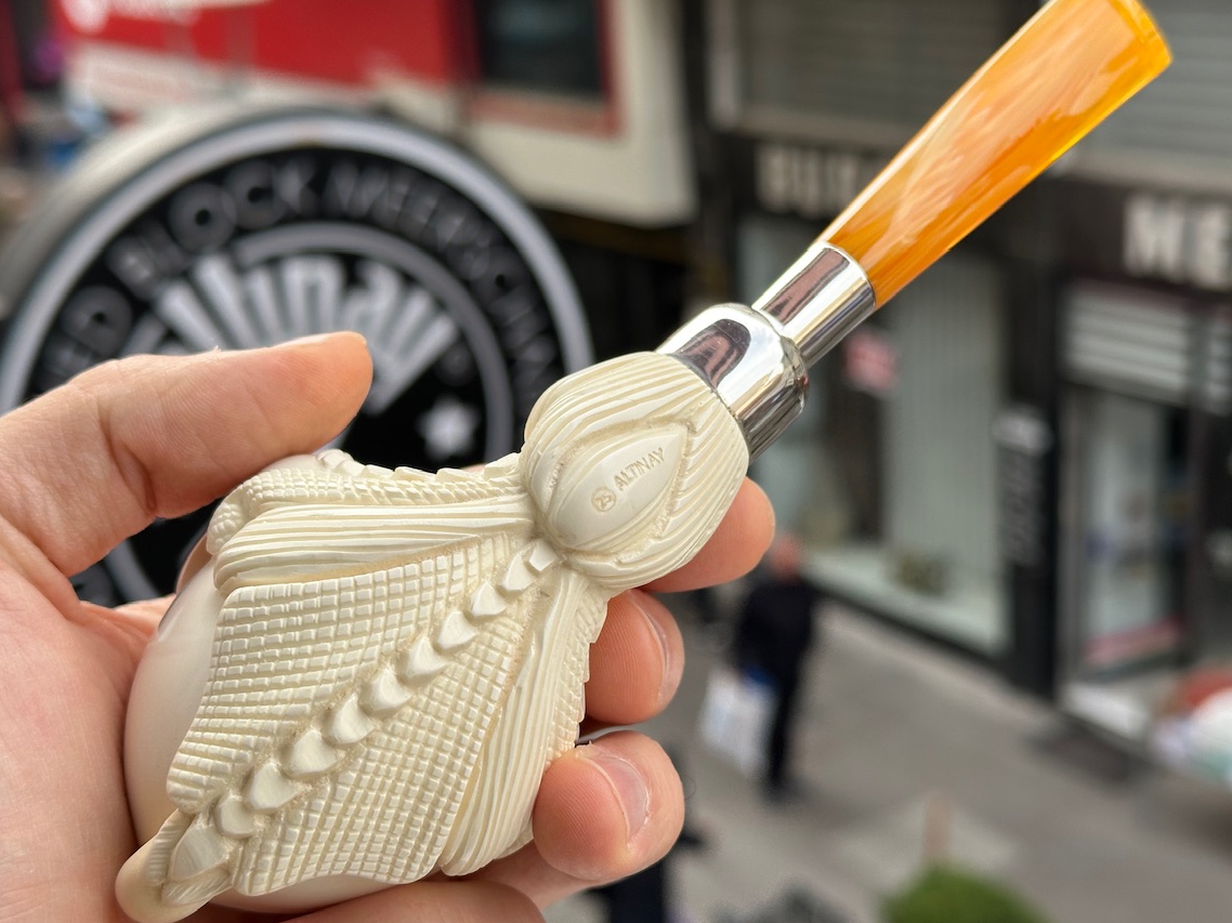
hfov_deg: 35.6
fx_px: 1921
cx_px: 620
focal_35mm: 54
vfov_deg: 27.0
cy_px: 466
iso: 64
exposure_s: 1/719
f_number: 1.78
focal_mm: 6.86
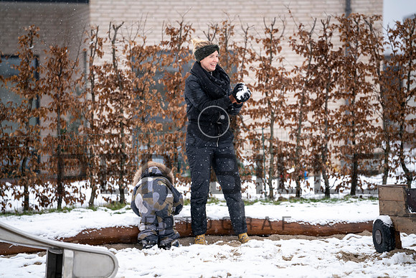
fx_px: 2219
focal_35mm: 192
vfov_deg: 7.2
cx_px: 208
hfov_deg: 10.7
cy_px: 139
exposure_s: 1/500
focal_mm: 192
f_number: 3.5
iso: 800
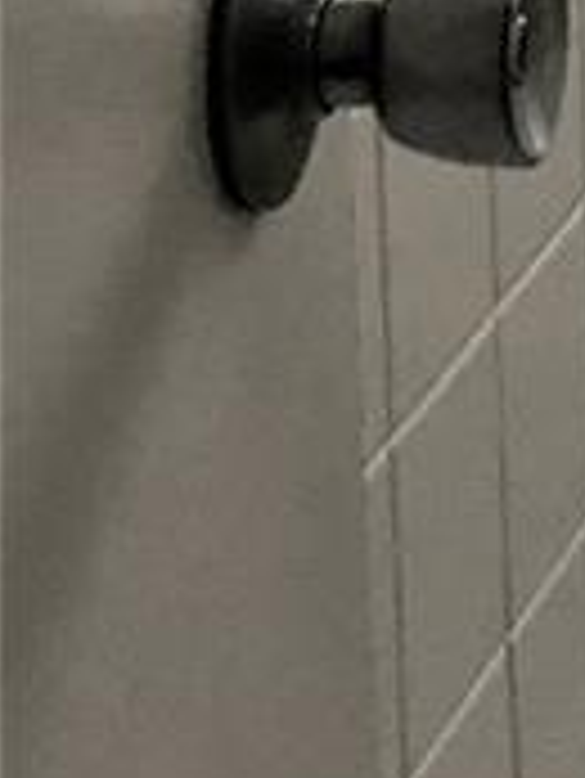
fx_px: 4839
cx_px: 2020
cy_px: -850
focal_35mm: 215
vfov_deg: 8.6
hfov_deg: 6.1
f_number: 2.4
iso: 32
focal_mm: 3.3
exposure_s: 1/120
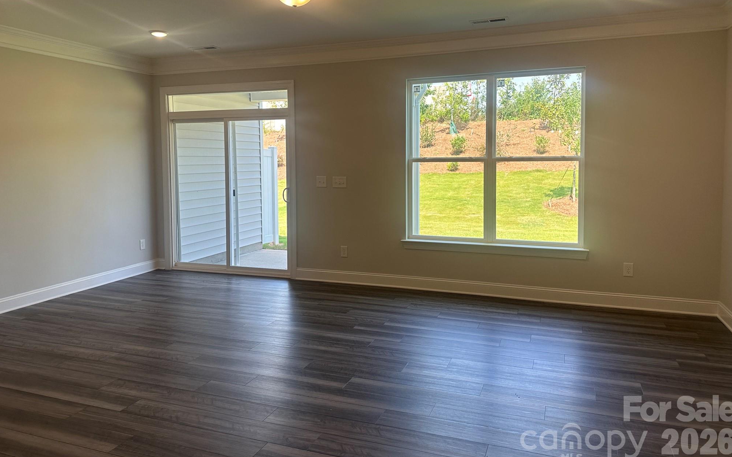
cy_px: 187
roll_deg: +0.2
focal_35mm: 26
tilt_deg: -3.2
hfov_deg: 70.4
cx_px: 366
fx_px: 519
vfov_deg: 47.4
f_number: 1.78
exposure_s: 1/305
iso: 80
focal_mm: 6.86
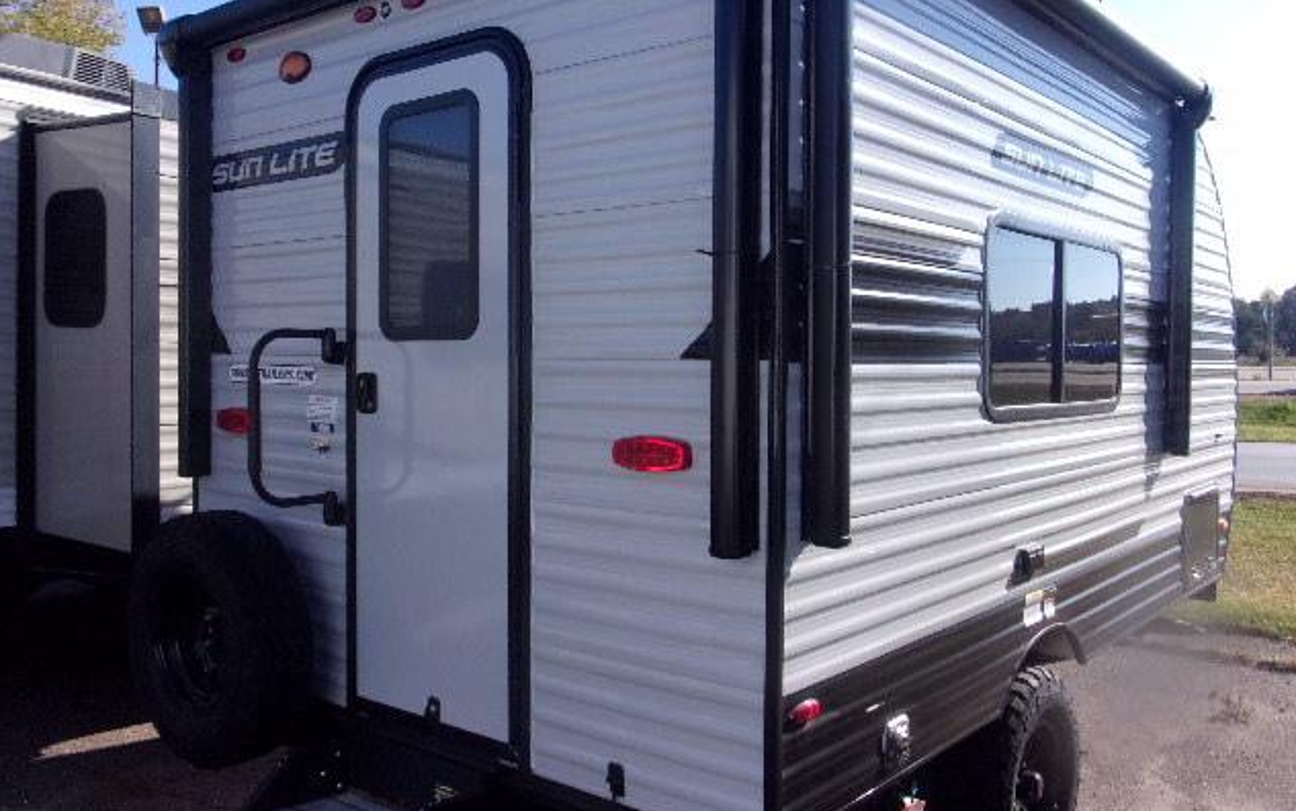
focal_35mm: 30
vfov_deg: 41.9
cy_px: 393
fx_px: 1060
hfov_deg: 62.9
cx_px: 651
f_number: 10.8
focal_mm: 5.1
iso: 200
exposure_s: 1/170
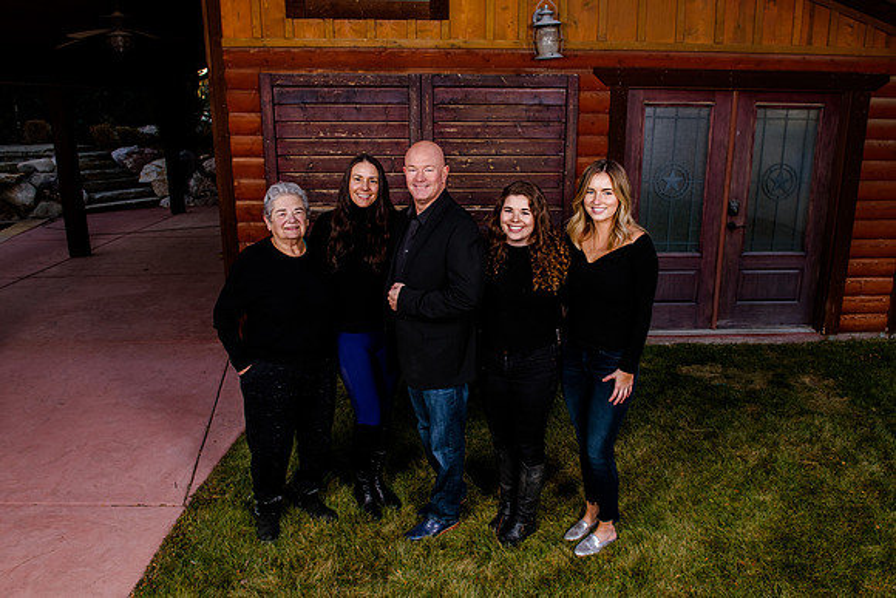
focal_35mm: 27
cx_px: 471
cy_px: 291
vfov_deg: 48.3
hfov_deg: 67.7
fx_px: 667
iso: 200
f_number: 7.1
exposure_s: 1/160
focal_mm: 24
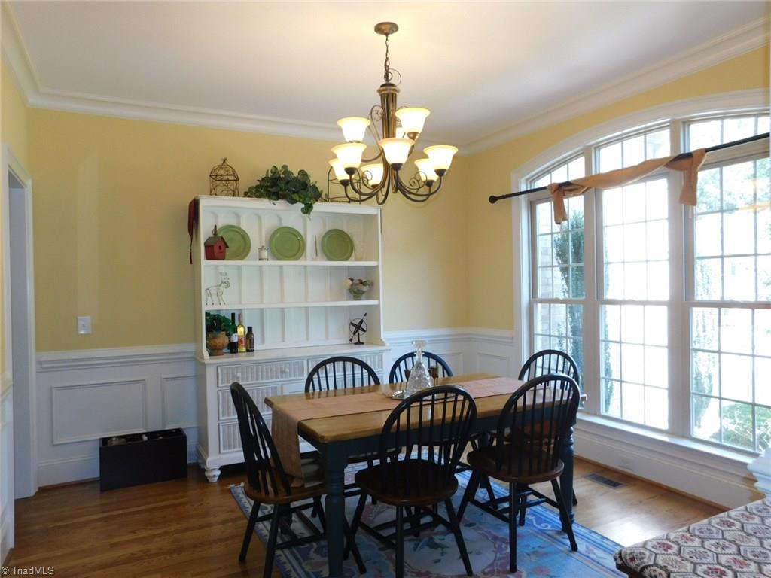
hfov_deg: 71.6
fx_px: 535
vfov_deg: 56.8
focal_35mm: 24
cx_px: 386
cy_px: 289
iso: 125
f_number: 3
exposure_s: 1/40
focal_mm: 4.1
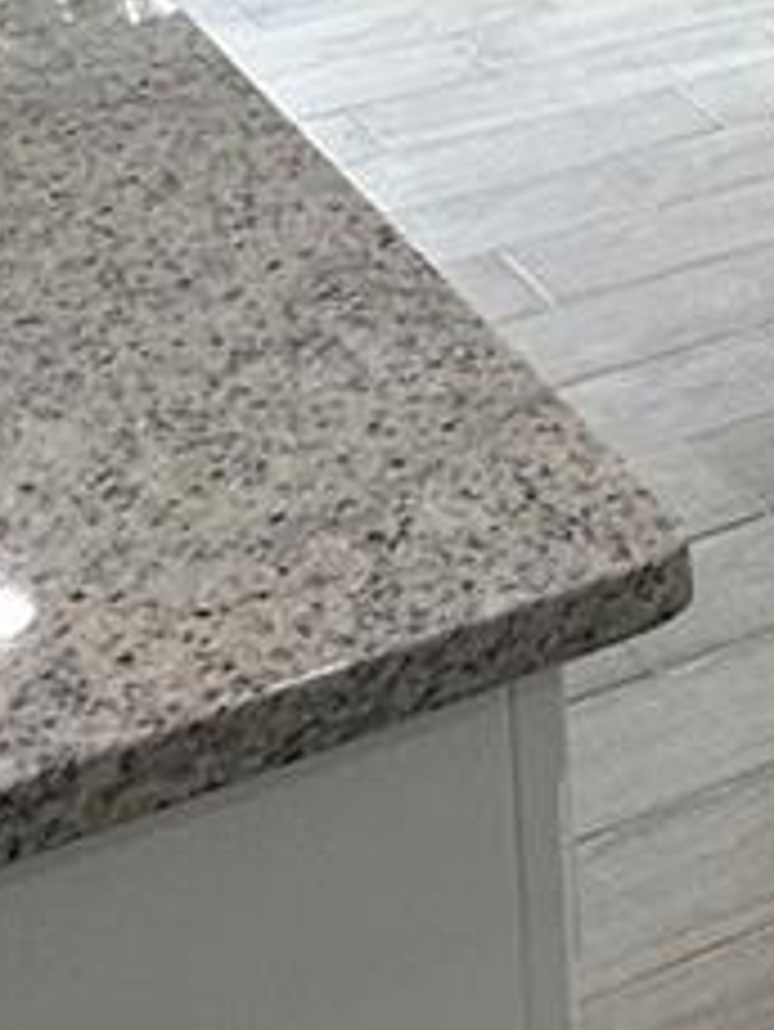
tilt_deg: -10.0
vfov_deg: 18.6
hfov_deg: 14.7
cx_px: 1161
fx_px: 2800
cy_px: -477
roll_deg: +0.4
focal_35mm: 94
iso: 80
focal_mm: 2.22
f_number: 2.2
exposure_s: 1/120
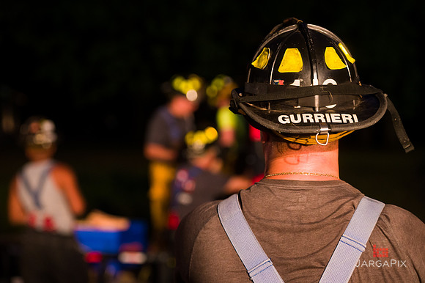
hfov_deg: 22.2
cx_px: 212
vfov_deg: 14.8
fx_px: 1085
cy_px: 142
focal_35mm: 92
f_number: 3.2
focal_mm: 92
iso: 3200
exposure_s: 1/125
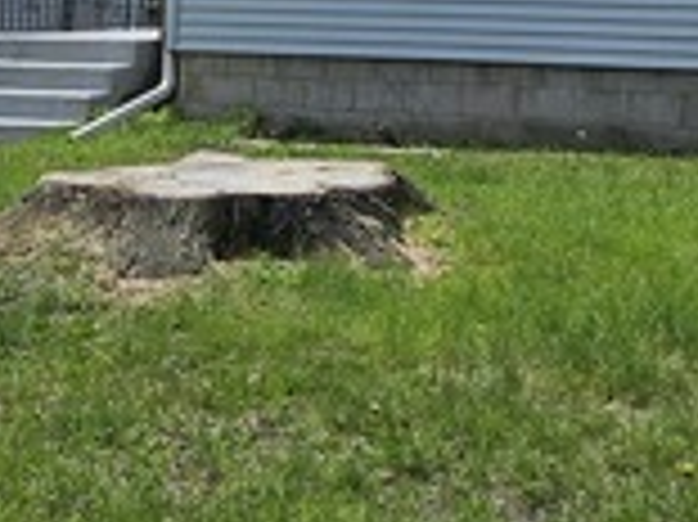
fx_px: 1995
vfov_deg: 14.3
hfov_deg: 19.6
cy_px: -176
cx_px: 588
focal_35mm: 99
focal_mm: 5.4
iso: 25
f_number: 1.8
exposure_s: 1/3418
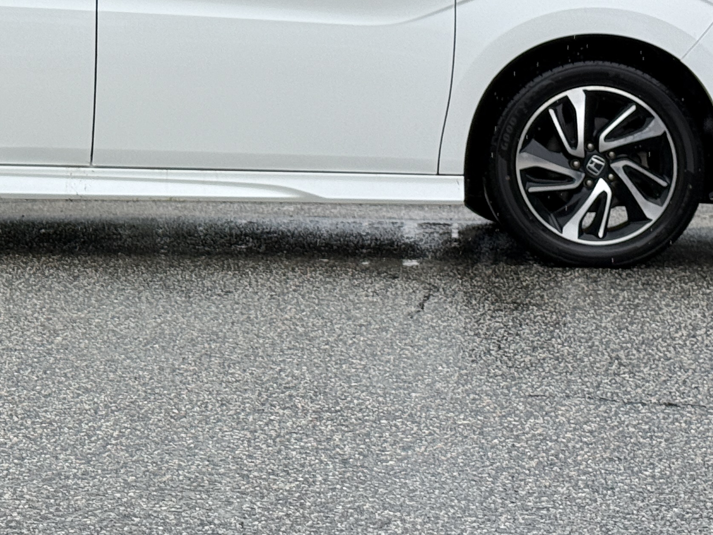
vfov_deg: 12.5
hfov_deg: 16.8
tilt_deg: +2.3
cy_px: -73
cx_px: 88
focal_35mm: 116
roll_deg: -0.5
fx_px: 2389
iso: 64
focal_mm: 6.76
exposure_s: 1/1085
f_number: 1.78
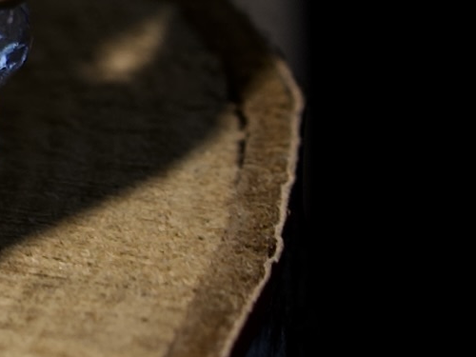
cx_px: -970
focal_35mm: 424
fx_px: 5830
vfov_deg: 3.5
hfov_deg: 4.5
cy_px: -305
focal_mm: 50
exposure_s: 1/50
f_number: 4
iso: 100
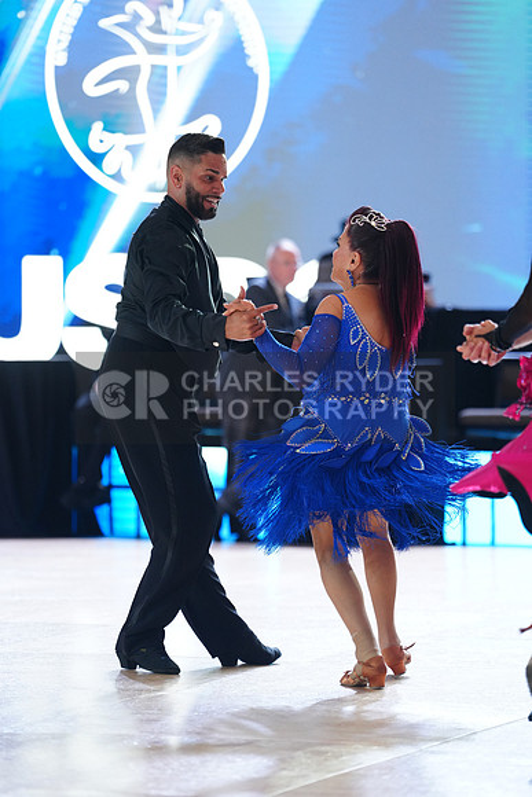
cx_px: 266
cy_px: 398
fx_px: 3500
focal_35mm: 158
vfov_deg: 13.0
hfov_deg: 8.7
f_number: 2.8
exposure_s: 1/400
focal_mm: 158
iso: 1600
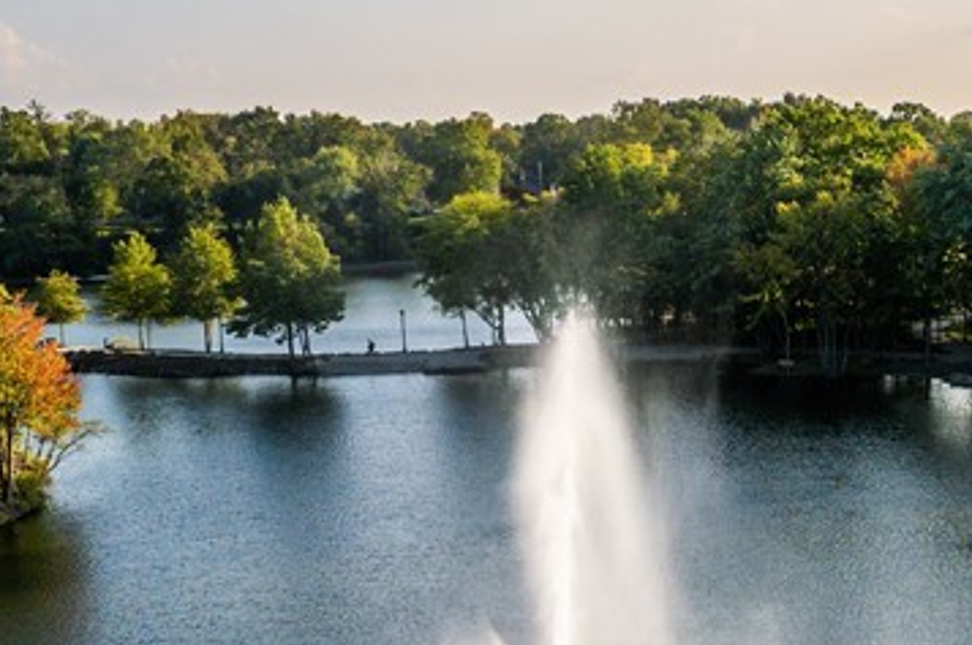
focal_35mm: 67
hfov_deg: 27.8
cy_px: 459
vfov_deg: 20.1
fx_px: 1807
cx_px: 1040
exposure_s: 1/2500
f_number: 2.8
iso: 100
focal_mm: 8.38
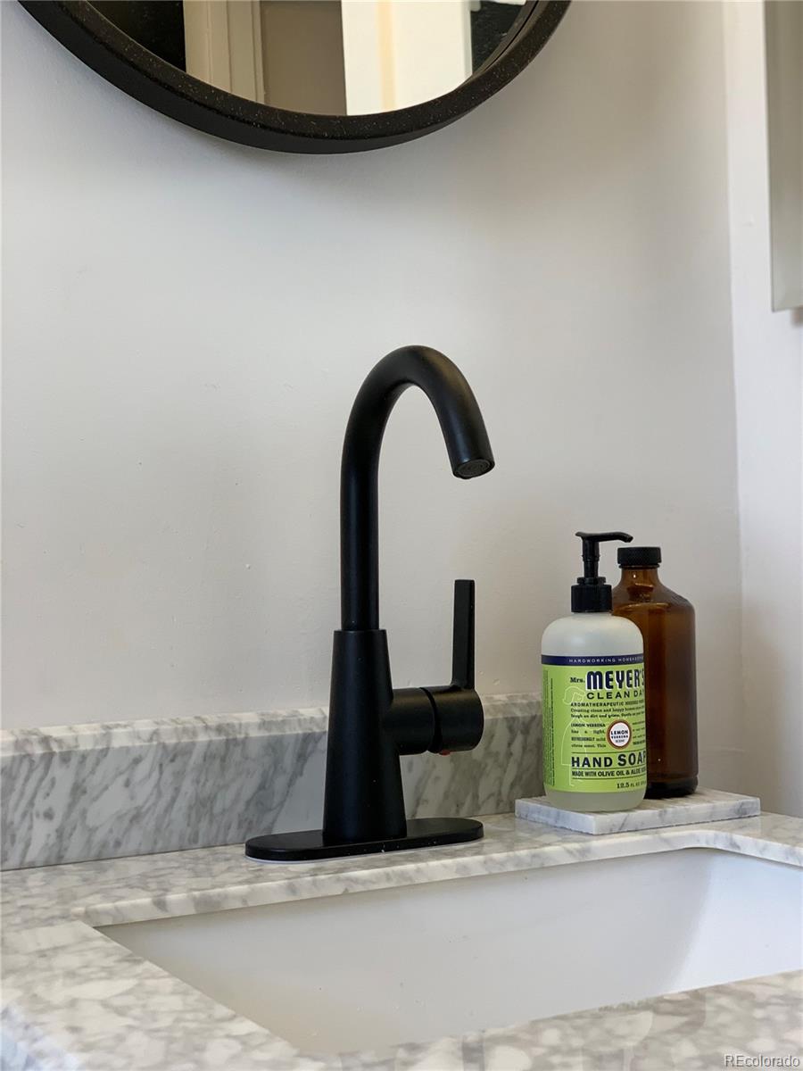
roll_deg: +0.4
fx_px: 1608
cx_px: 402
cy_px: 536
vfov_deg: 36.8
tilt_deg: +1.7
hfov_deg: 28.0
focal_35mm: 52
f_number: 2.4
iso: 100
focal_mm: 6
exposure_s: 1/120
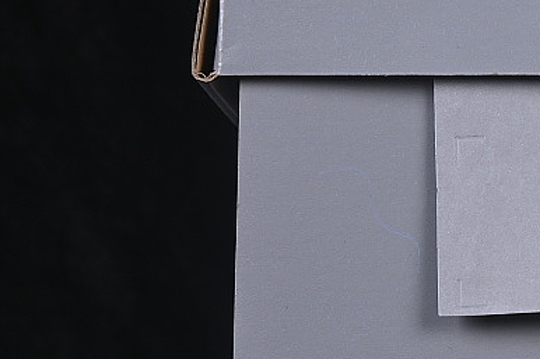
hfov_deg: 9.6
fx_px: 3148
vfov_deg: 6.5
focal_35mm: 210
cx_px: 743
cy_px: 162
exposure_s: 1/80
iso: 160
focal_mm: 50
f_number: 8
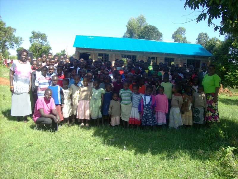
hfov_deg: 51.4
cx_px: 119
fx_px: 248
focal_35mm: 36
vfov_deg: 39.7
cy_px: 90
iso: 80
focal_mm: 6
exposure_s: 1/451
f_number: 2.7
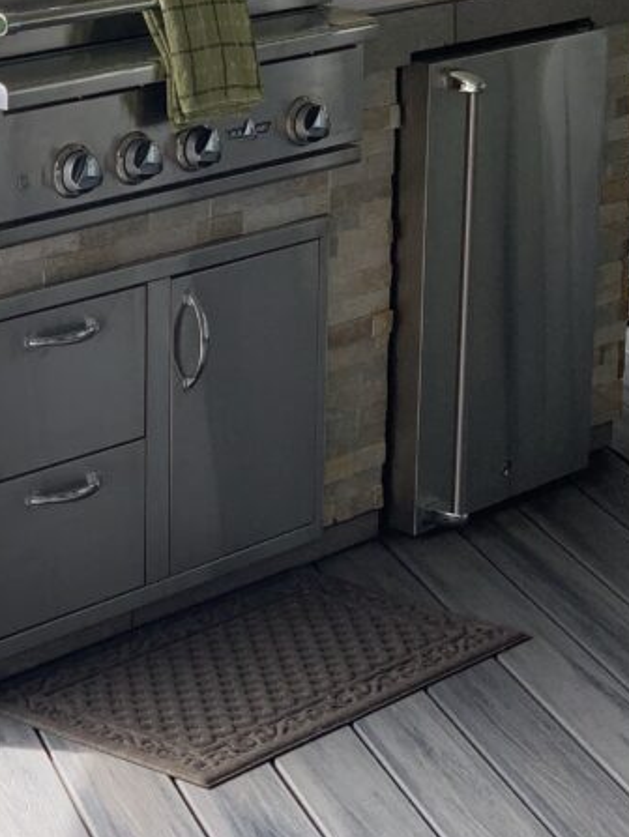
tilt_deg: -11.1
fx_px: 2879
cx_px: 174
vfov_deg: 16.4
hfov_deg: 12.4
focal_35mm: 119
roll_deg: -0.5
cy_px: 170
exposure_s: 1/186
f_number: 2.4
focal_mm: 6
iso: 16
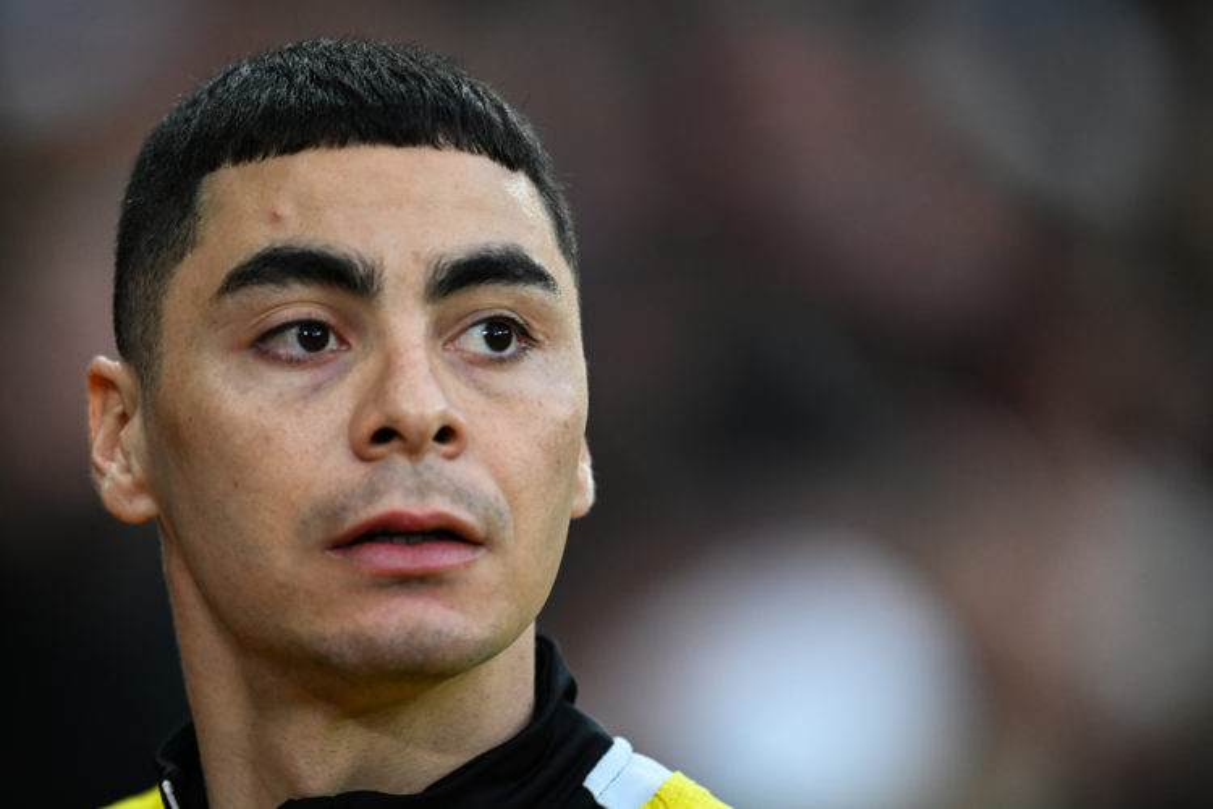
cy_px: 404
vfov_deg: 2.5
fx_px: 18867
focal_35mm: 560
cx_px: 606
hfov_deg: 3.7
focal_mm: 560
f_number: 4
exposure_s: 1/800
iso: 1600
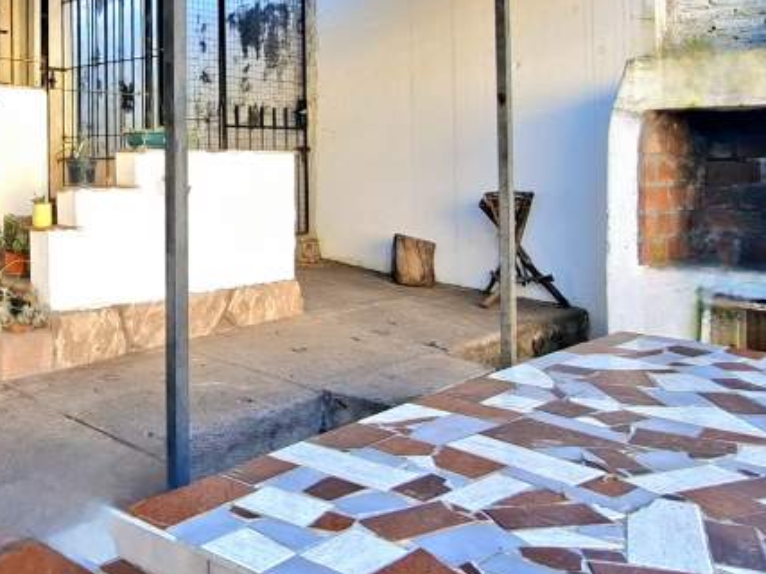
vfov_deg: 37.6
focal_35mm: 37
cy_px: 137
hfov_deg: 47.3
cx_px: 148
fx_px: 819
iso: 40
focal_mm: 1.74
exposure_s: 1/100
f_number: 2.2
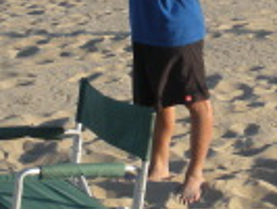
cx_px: 292
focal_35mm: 123
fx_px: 985
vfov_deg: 12.0
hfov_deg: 15.6
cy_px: 21
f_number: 3.5
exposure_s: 1/350
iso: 64
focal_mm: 6.3
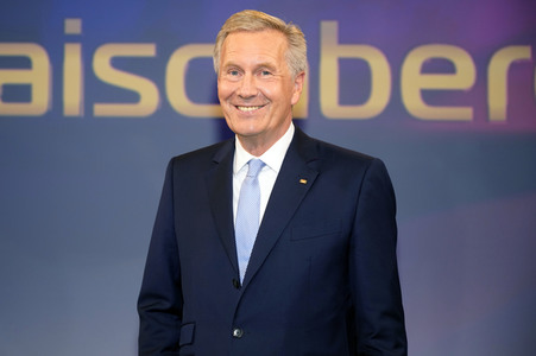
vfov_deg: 20.9
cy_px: 178
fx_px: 967
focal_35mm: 65
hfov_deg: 31.0
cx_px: 268
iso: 1600
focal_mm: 65
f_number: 4.5
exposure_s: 1/125
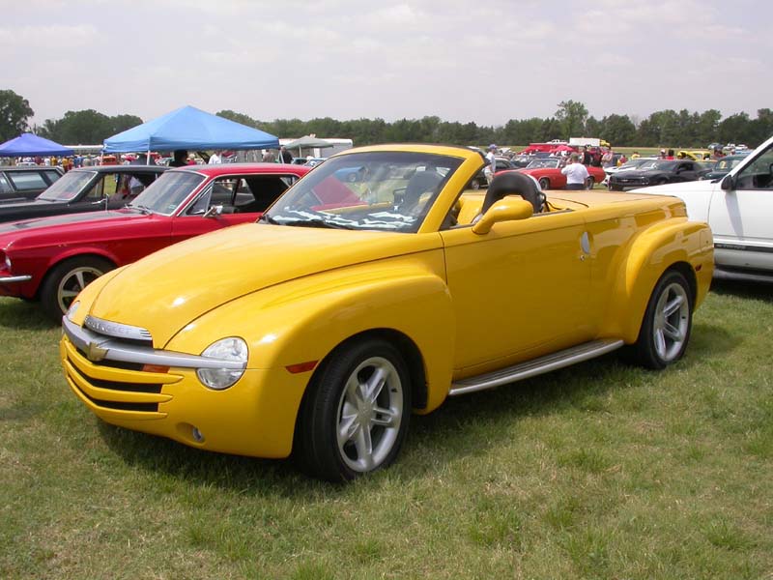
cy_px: 290
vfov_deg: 37.7
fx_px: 849
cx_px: 386
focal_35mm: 38
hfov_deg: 49.0
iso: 100
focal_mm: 7.85
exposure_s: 1/385
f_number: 6.7
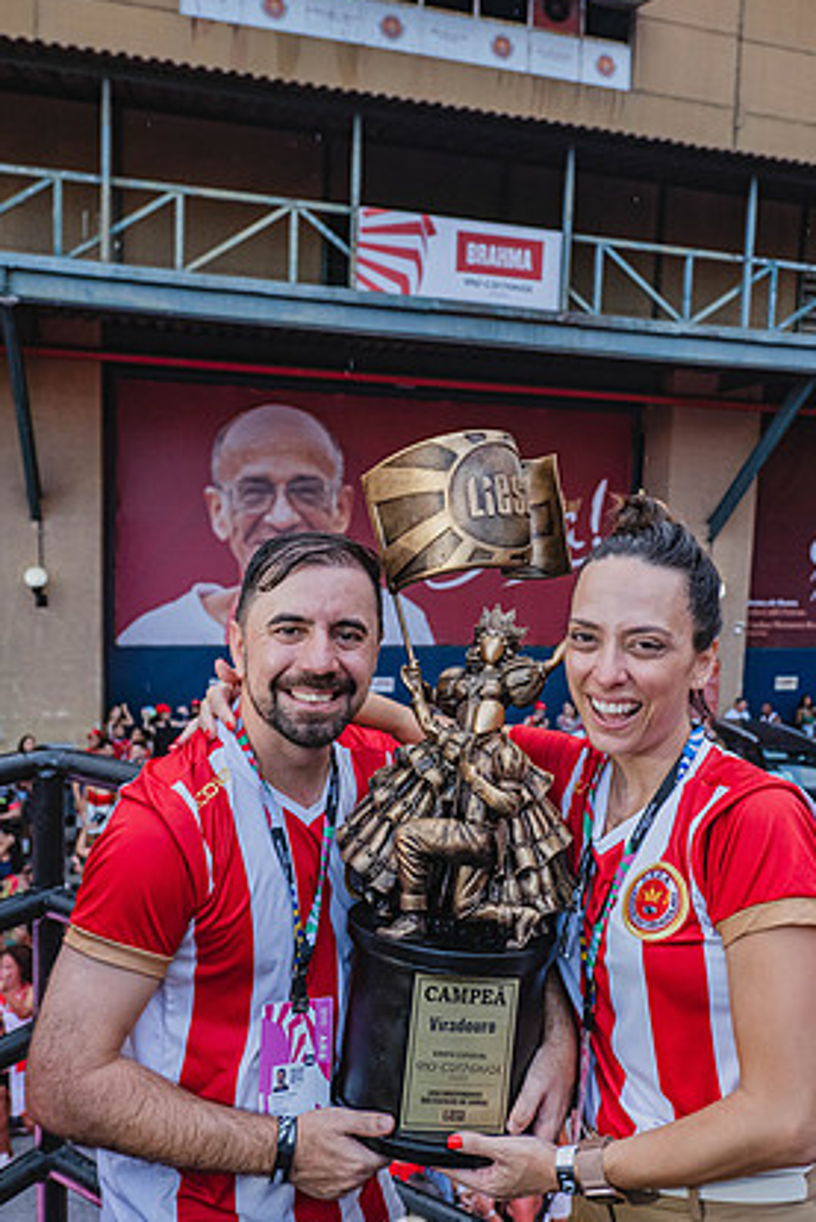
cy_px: 624
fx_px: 883
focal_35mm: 26
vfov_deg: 69.4
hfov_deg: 49.6
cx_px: 409
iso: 1600
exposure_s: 1/500
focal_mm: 16
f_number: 3.2
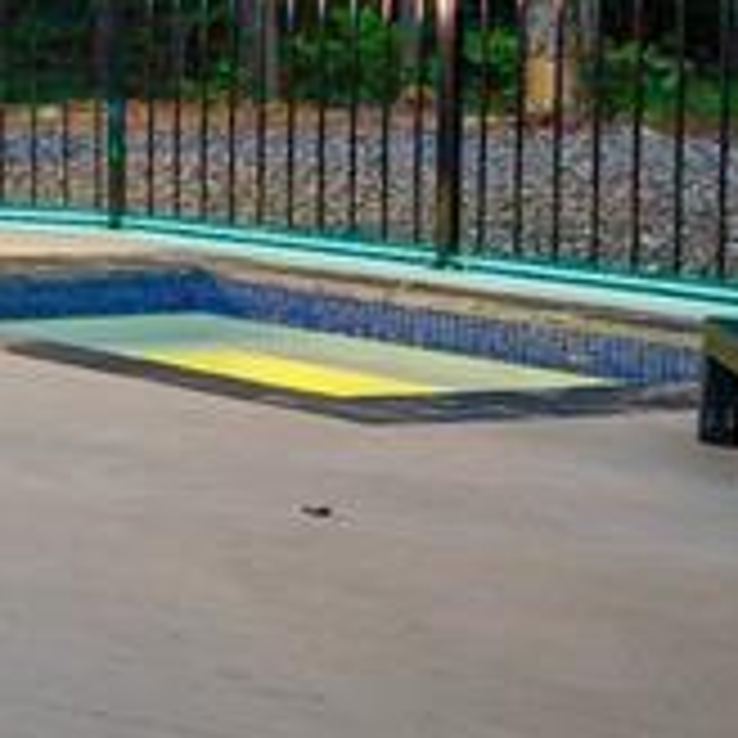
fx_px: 1785
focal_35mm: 74
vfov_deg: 22.3
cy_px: -27
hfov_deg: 11.8
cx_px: -1442
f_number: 9
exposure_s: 1/2.5
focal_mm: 14
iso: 400
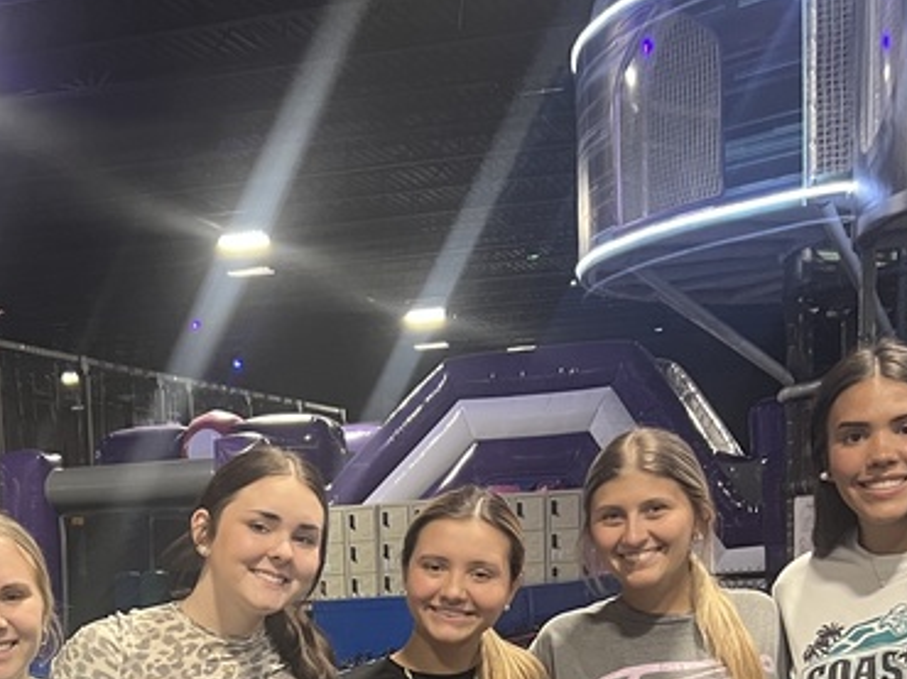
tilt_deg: -9.3
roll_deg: +2.8
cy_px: 863
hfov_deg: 26.5
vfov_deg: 19.0
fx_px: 1885
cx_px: 174
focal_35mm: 72
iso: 250
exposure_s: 1/60
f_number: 1.5
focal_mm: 5.7
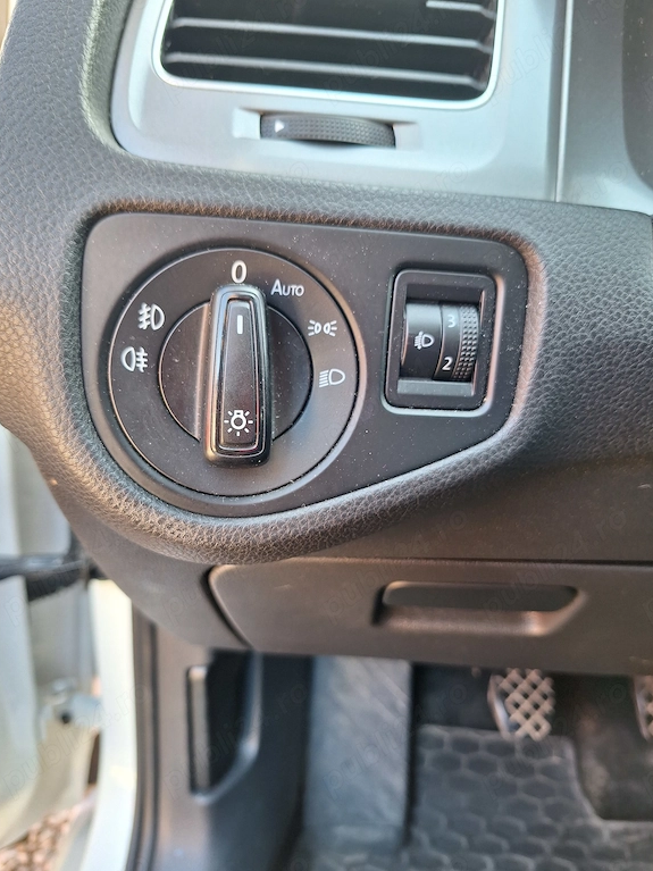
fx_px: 604
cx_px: 315
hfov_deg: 56.8
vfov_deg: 71.6
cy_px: 427
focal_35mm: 24
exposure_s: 1/60
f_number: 1.8
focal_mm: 5.54
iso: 80
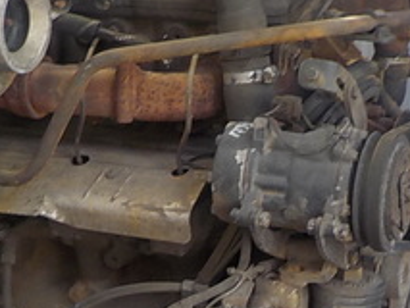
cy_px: 241
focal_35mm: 90
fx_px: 1067
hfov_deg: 21.7
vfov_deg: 16.3
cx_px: 181
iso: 125
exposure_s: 1/30
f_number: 3.3
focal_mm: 4.1
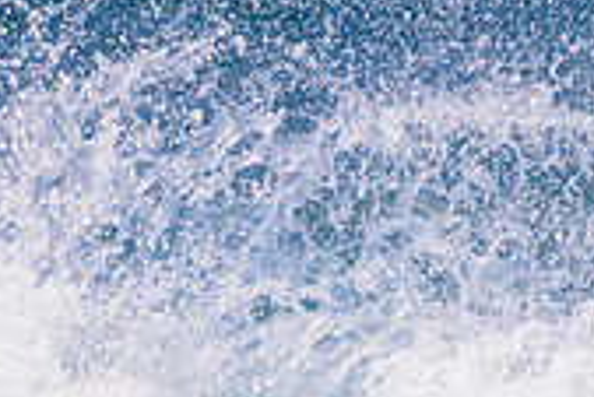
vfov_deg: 0.5
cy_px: 631
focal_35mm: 2741
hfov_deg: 0.8
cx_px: 313
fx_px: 45264
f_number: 11
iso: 1250
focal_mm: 800
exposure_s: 1/2000
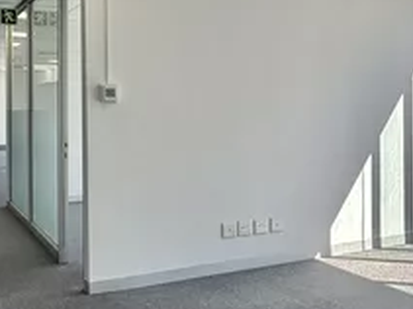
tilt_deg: +0.1
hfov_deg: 35.9
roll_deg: +0.5
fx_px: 632
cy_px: 111
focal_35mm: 53
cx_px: 272
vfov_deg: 27.4
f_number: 2.2
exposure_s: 1/600
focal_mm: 2.22
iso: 40
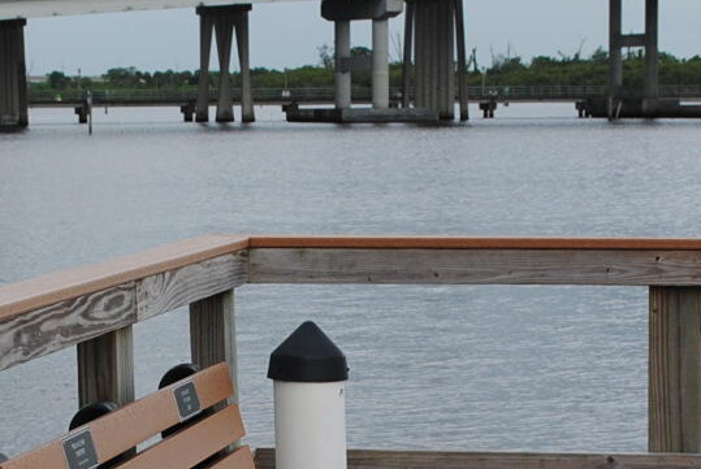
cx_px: 260
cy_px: 460
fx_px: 2730
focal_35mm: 140
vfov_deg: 9.8
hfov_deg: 14.6
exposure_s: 1/200
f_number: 7.1
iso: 100
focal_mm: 26
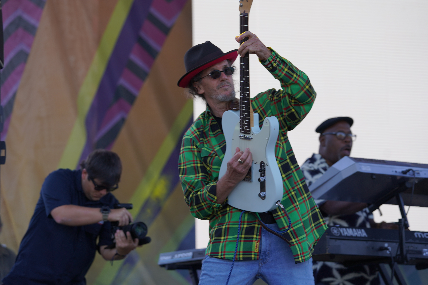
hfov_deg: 16.5
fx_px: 1474
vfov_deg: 11.1
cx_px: 214
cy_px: 142
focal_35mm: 124
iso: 100
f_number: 4
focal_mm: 124
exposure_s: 1/250
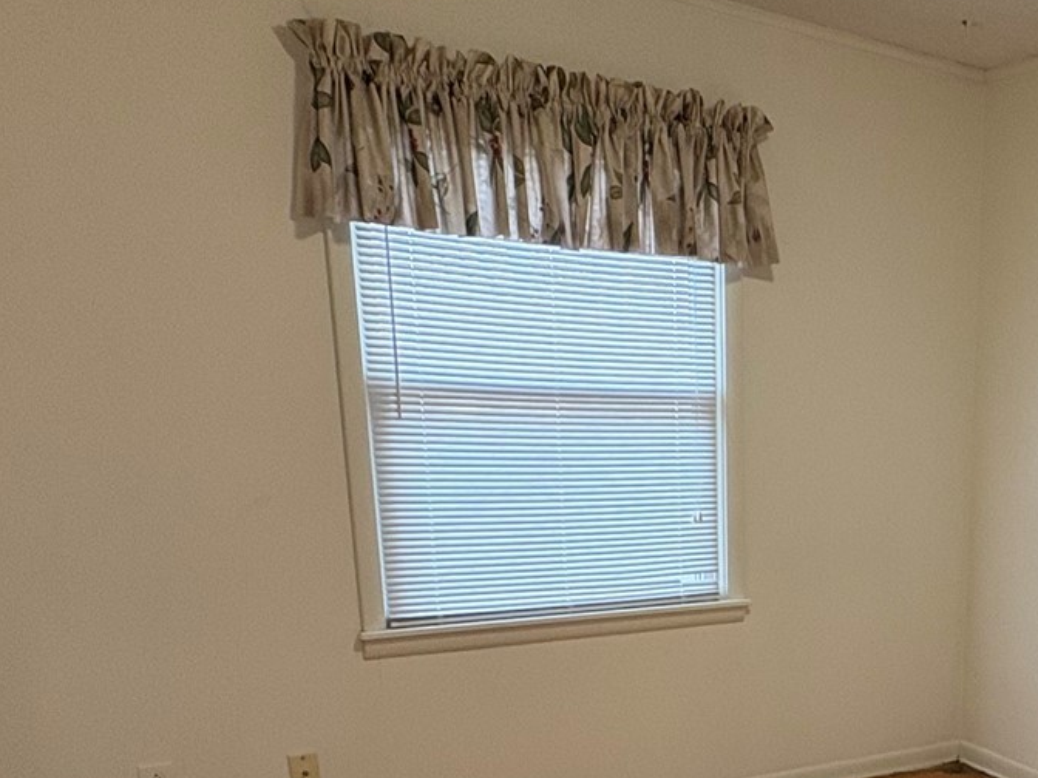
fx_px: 1199
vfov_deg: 33.8
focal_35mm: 40
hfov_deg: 41.6
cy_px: 718
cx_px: 999
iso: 125
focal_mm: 2.22
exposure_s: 1/60
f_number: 2.2
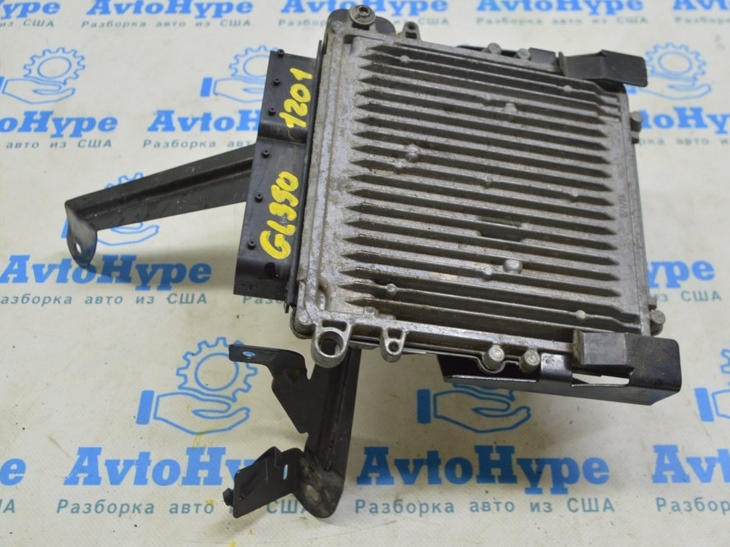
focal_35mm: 42
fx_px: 876
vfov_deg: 34.7
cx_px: 381
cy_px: 271
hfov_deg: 45.2
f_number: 5.6
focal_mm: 25
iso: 400
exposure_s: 1/20
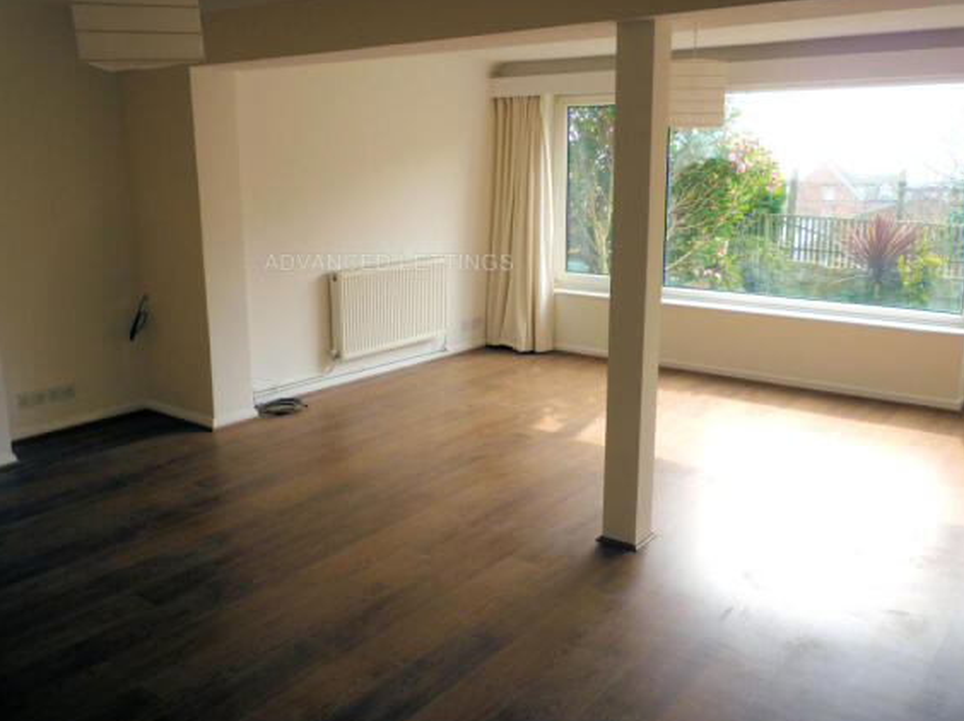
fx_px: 835
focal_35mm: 30
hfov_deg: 60.0
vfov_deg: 46.7
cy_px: 355
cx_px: 491
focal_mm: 5.2
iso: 80
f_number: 3.3
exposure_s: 1/80
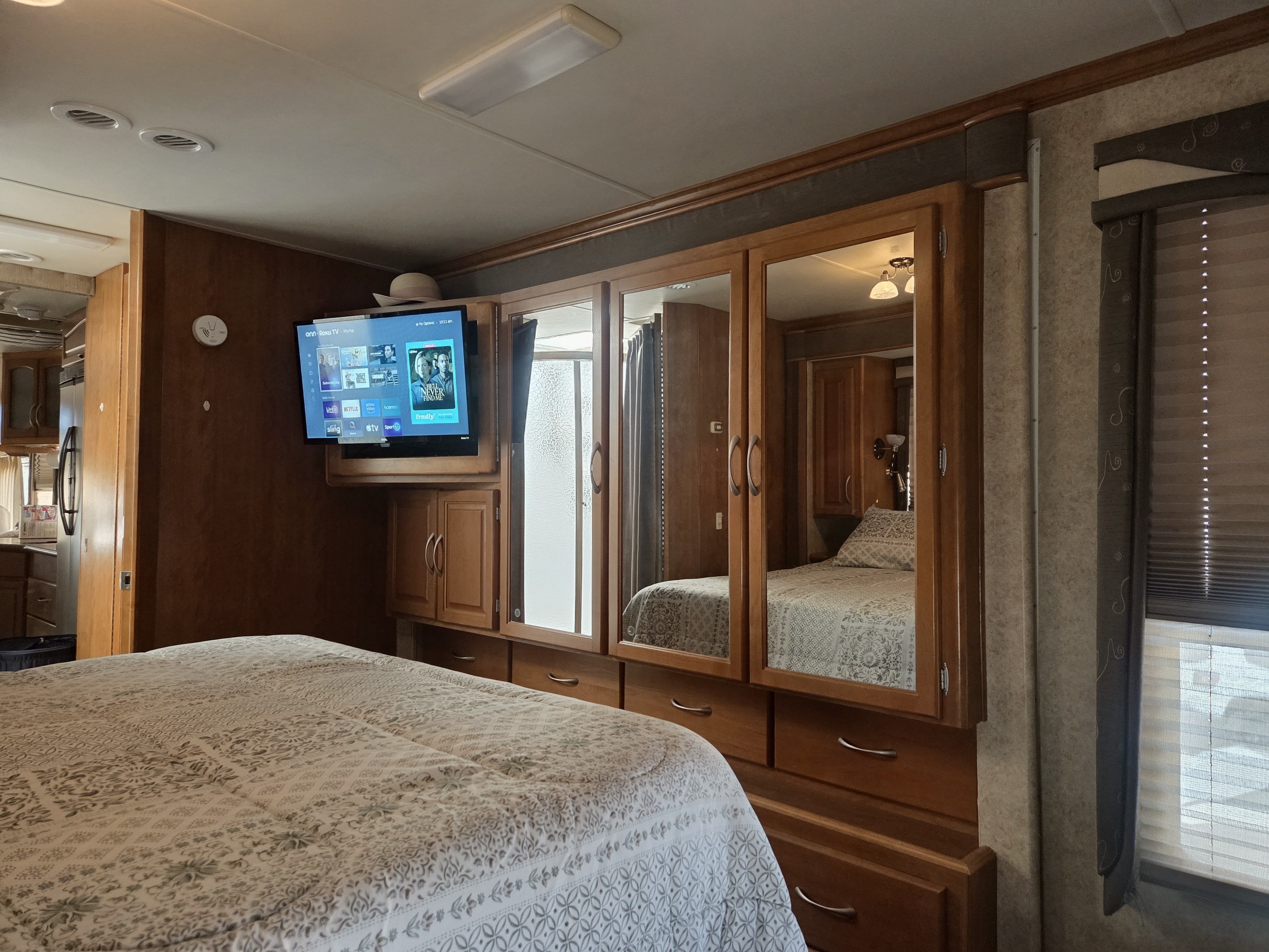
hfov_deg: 73.9
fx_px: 843
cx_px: 634
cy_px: 476
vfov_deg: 58.9
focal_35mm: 23
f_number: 1.8
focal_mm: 5.4
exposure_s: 1/120
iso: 800
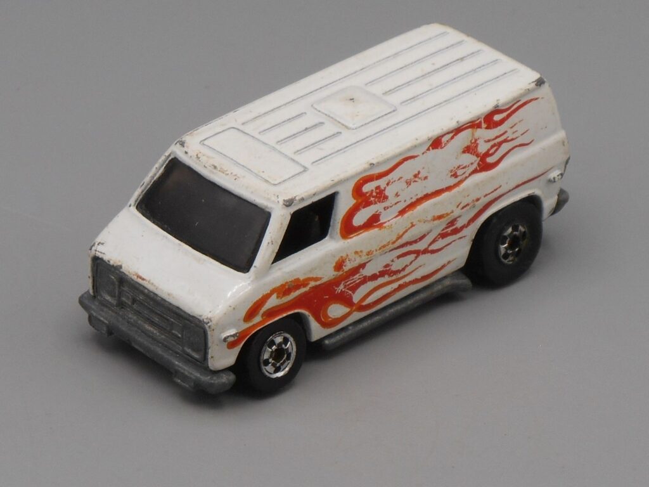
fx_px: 1969
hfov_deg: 18.7
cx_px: 324
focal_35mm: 105
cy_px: 244
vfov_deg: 14.1
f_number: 5.1
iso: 80
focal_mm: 18.8
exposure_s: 1/100
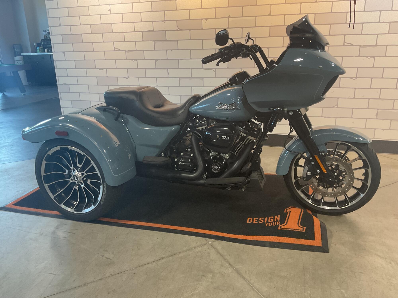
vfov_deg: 48.2
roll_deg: +2.7
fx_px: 333
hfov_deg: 61.7
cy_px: 149
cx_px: 199
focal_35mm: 29
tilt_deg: -17.5
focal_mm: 3
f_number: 1.8
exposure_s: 1/60
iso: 64
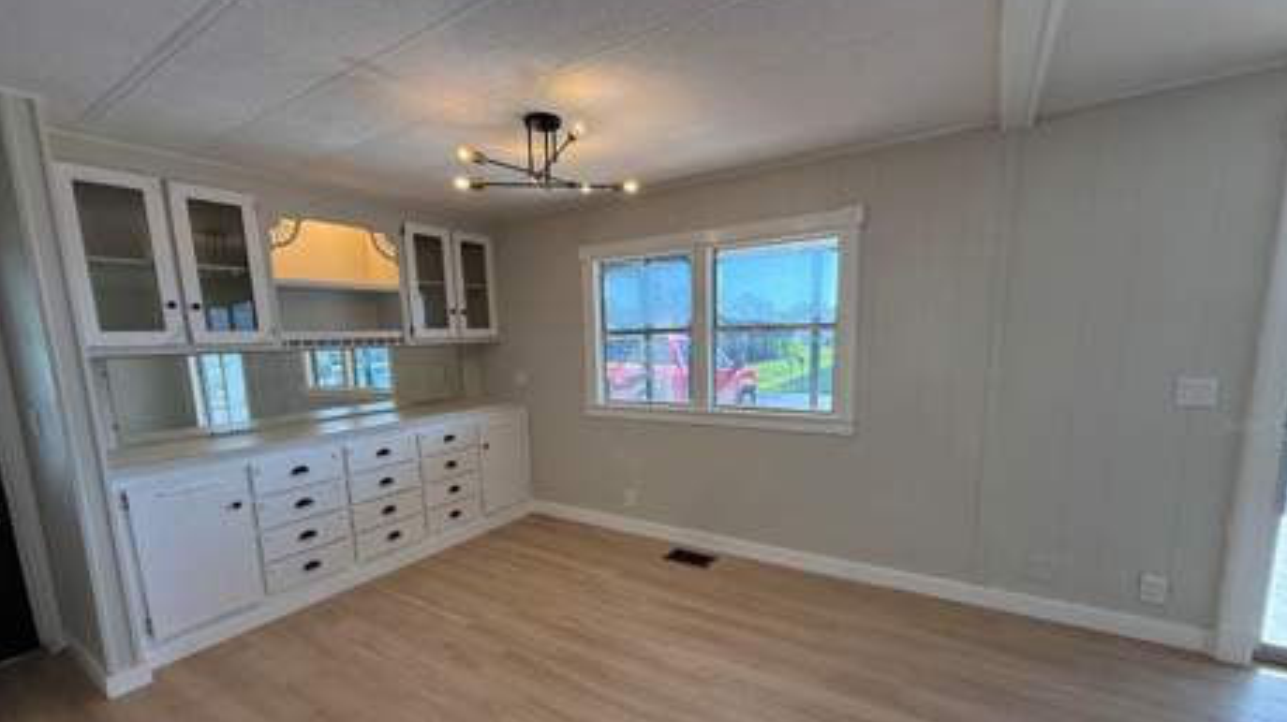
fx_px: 546
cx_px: 624
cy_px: 424
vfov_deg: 66.5
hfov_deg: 99.4
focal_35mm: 16
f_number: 2.2
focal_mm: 2.22
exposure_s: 1/165
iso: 64
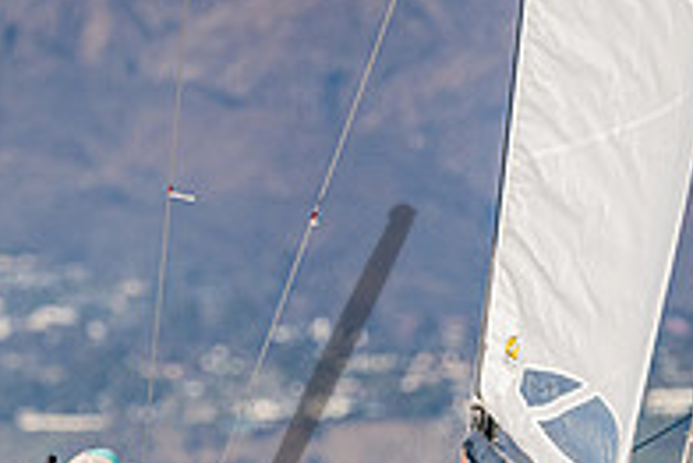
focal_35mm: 887
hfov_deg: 2.3
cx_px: 411
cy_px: 713
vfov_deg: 1.6
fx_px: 17087
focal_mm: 250
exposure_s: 1/3200
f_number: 5.6
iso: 320
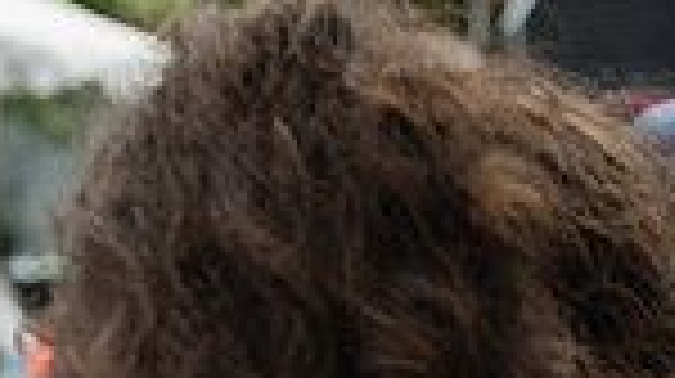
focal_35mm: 237
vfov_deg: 5.0
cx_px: 1076
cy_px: 803
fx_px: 4237
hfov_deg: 8.8
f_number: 3.5
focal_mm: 50
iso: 200
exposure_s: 1/320
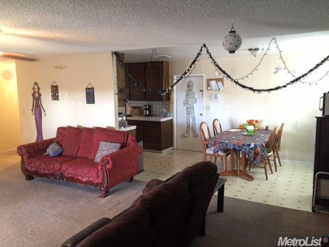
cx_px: 164
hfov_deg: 61.7
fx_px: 276
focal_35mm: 29
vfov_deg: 48.2
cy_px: 124
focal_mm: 4.15
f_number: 2.2
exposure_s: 1/4
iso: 64
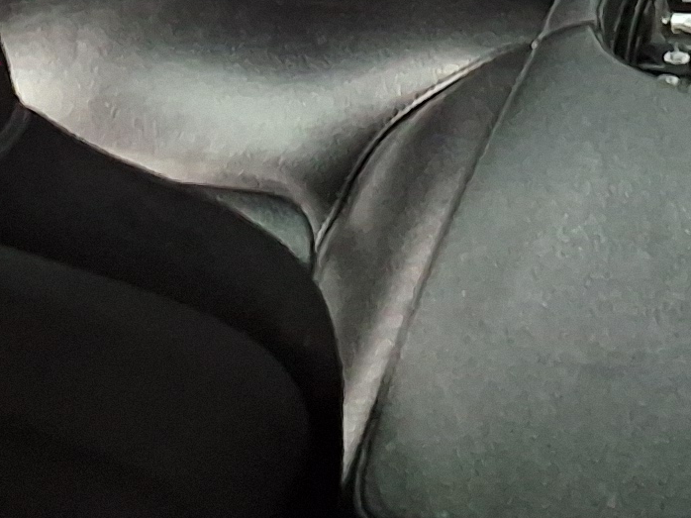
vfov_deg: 10.2
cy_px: -592
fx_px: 2614
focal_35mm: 131
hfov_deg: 15.0
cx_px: 453
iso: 160
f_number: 1.9
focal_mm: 2.91
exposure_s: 1/40
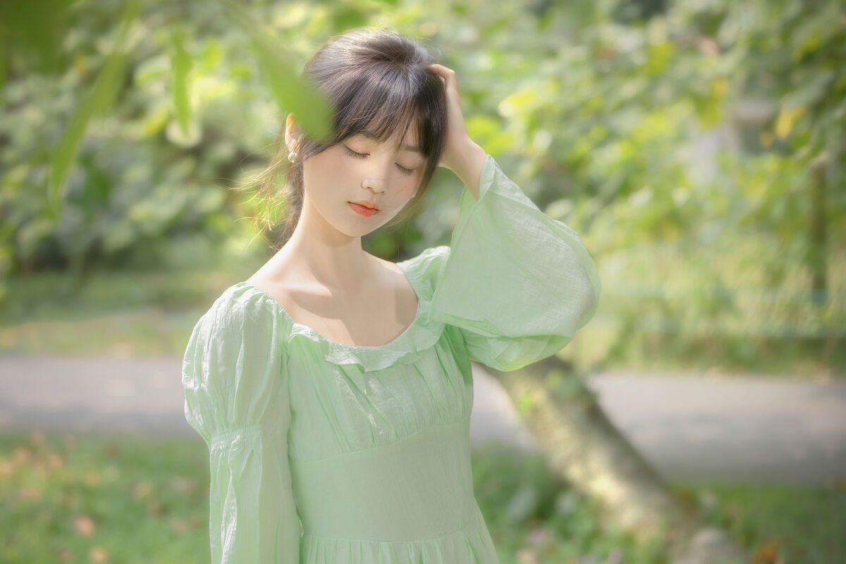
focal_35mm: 69
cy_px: 282
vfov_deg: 19.7
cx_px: 423
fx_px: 1621
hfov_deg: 29.2
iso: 100
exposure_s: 1/640
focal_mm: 70
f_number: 2.8
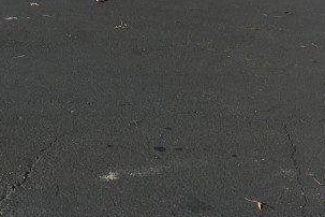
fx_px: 921
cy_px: -88
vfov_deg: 12.8
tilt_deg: -10.2
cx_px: 12
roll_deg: +2.7
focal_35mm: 102
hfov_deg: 19.5
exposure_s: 1/1026
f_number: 2.2
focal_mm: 4.15
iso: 25
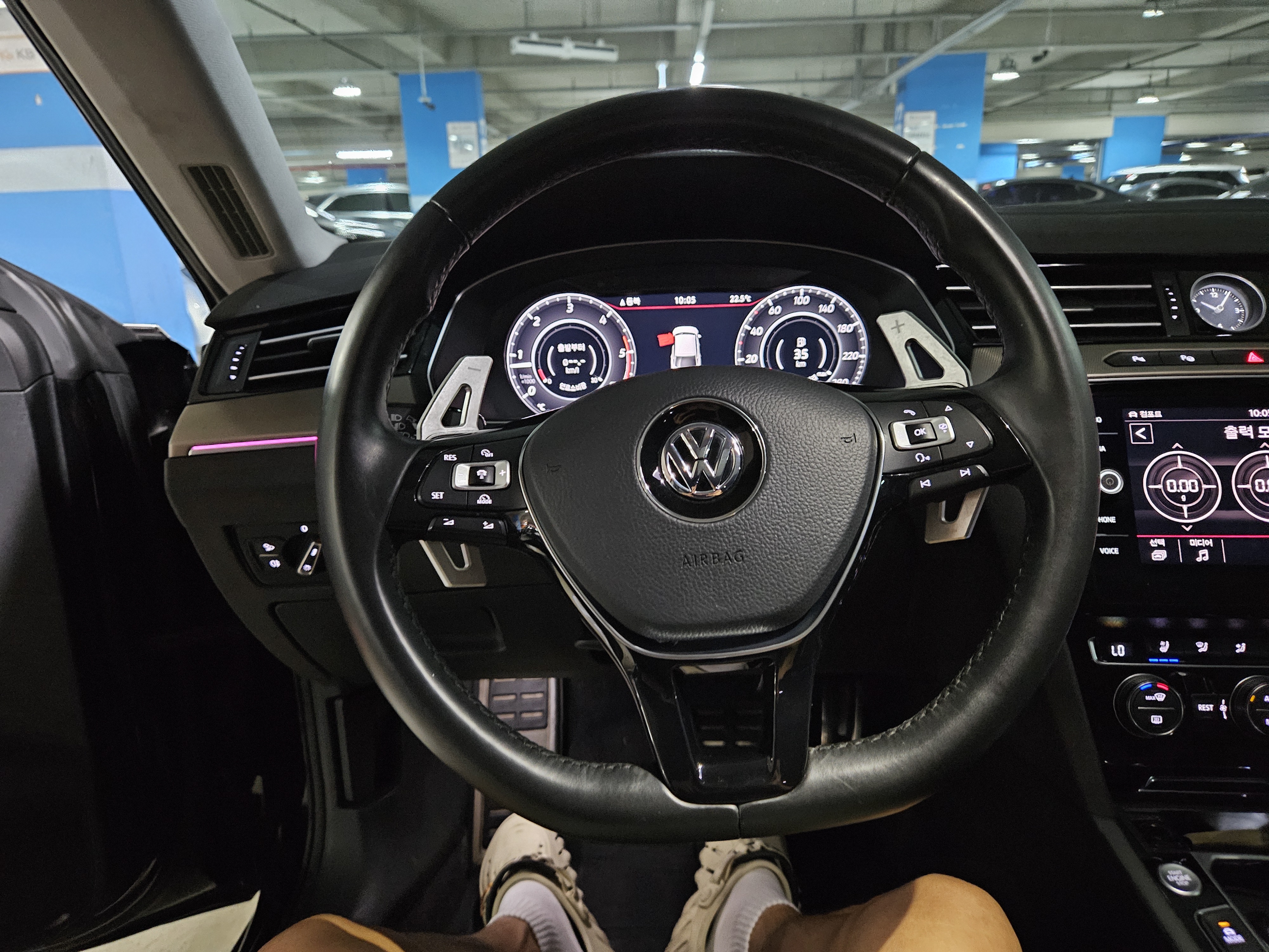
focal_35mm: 23
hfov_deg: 73.9
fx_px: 843
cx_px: 634
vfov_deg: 58.9
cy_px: 476
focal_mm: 5.4
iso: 1250
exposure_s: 1/18.6
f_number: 1.8
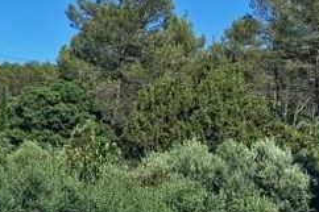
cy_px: 471
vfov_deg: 10.5
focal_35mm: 116
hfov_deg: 16.9
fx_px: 1027
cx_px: -67
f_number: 1.8
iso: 25
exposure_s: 1/1071
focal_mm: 4
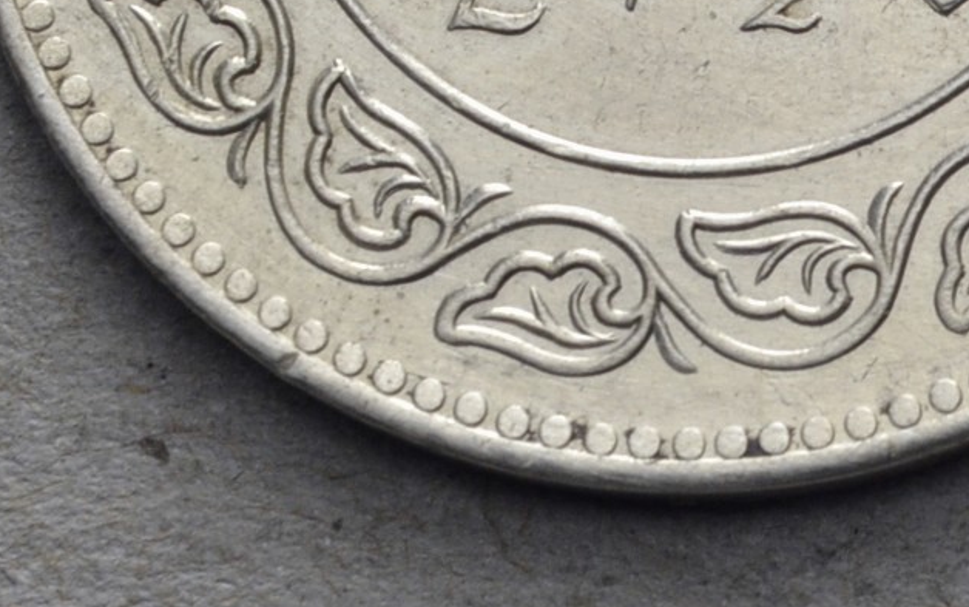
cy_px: -170
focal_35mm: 329
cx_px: 1565
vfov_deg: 4.0
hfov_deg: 6.3
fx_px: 8691
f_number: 14
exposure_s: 1/250
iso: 400
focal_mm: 55
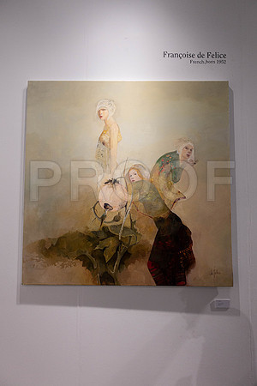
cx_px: 128
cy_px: 193
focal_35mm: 24
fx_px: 257
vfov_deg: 73.7
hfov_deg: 53.1
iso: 400
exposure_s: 1/125
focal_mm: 8.8
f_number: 2.5
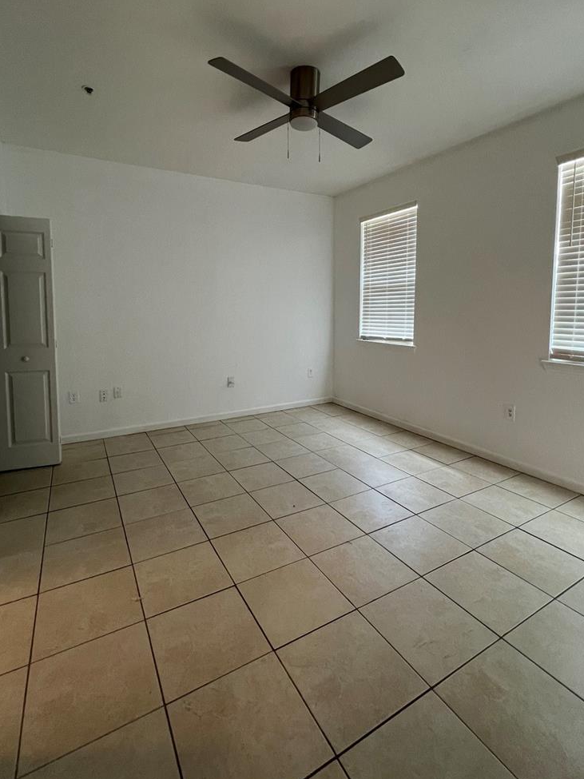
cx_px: 294
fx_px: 360
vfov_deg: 93.9
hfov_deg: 78.1
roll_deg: -0.8
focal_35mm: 16
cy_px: 336
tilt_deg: -4.5
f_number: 1.8
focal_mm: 1.57
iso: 160
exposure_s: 1/60
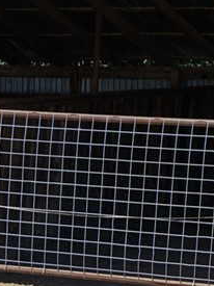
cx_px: -462
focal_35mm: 213
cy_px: 393
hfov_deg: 6.3
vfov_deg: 9.1
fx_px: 1757
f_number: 2.8
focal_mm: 14.45
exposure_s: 1/1600
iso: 160
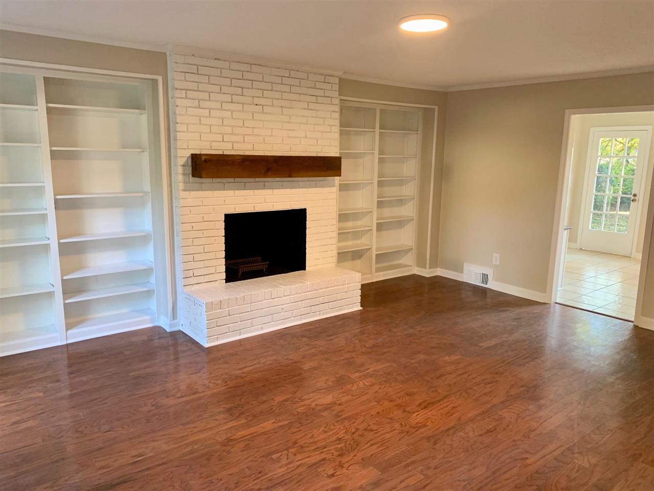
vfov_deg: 53.1
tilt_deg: -9.4
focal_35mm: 26
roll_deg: -1.2
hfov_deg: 67.3
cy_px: 246
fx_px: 491
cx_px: 327
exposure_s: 1/60
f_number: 1.8
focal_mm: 4.25
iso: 160
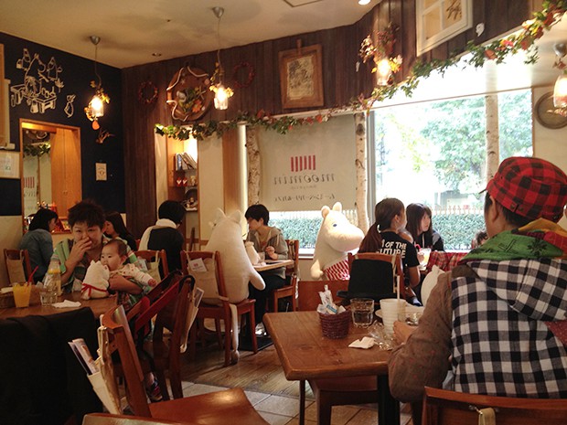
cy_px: 212
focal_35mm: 35
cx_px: 284
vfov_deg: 40.7
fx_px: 573
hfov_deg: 52.6
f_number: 2.4
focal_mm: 4.28
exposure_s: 1/20
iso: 100
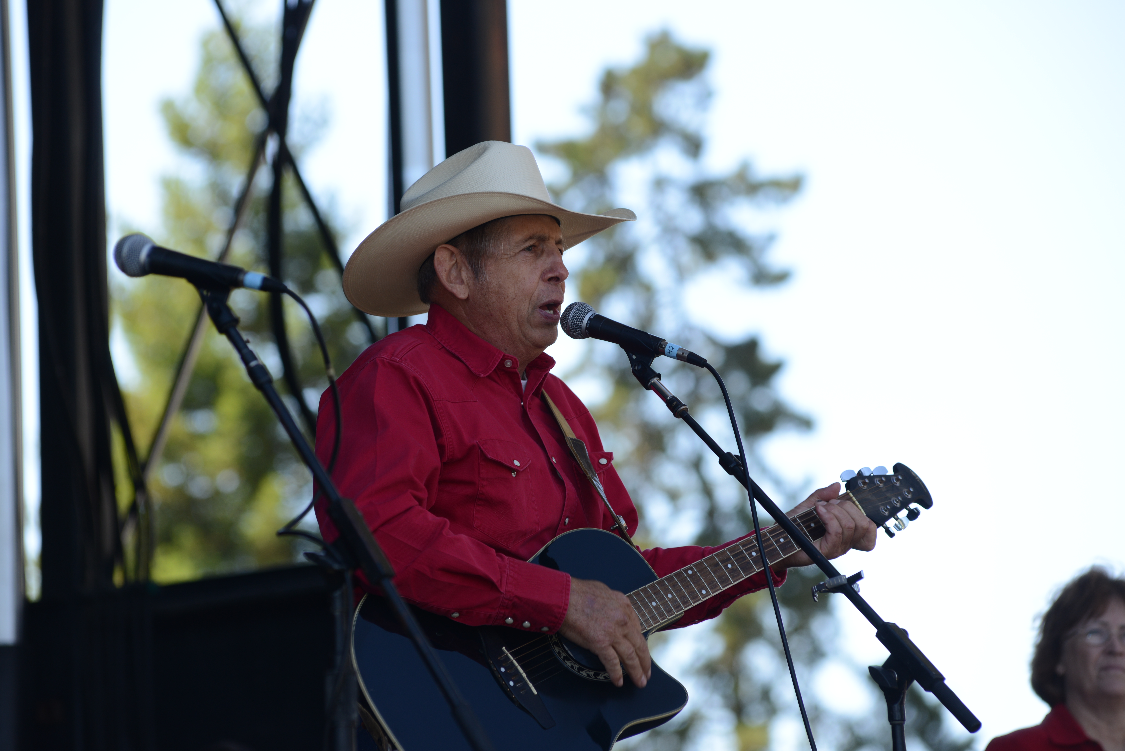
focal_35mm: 200
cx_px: 562
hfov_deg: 10.3
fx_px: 6252
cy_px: 376
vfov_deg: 6.9
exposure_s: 1/250
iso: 200
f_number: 6.3
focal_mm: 200
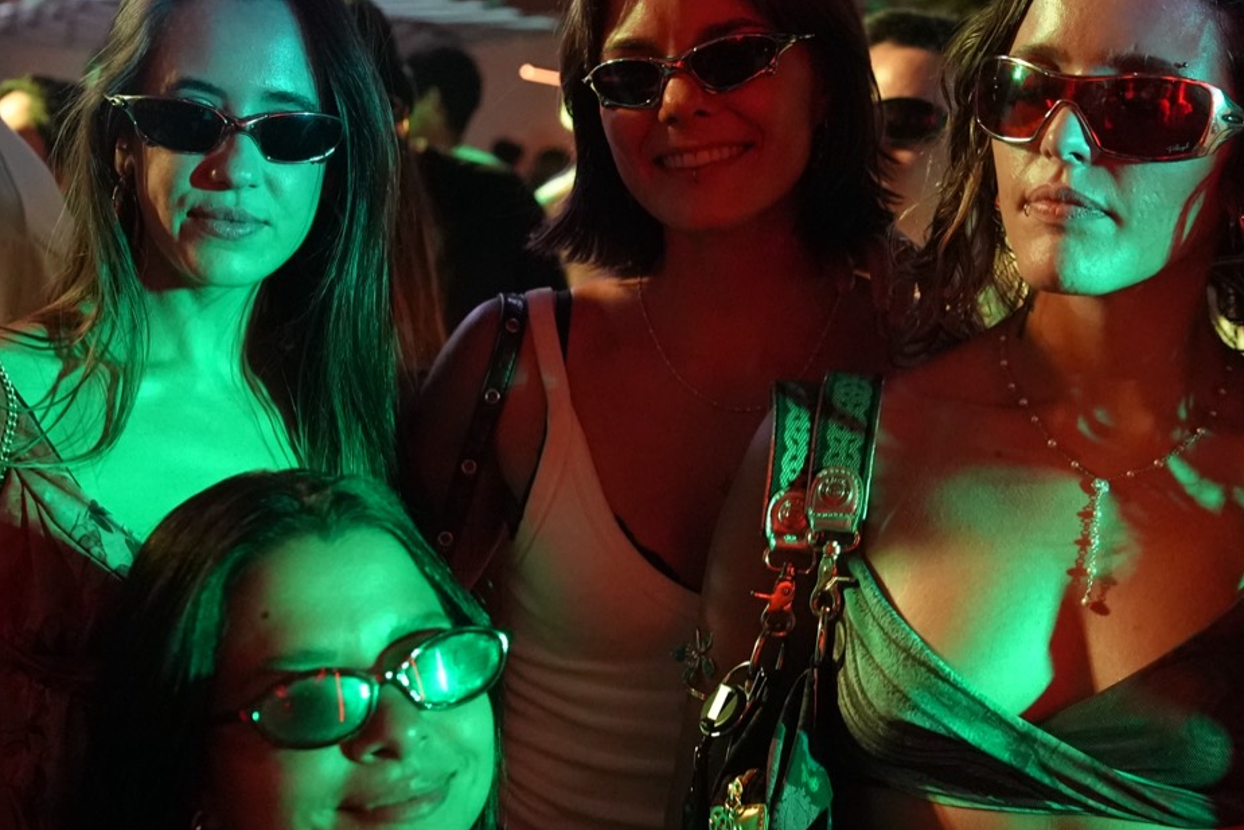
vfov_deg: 25.5
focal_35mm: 53
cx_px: 671
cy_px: 407
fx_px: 1832
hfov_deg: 37.5
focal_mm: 35
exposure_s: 1/160
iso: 12800
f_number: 4
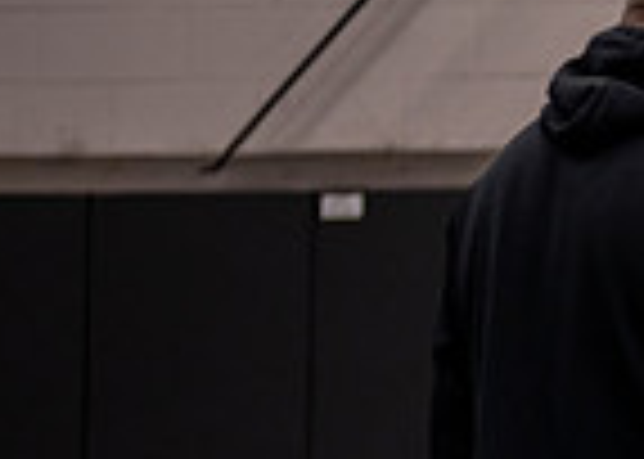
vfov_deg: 6.6
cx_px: 1162
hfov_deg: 9.0
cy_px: 716
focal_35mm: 213
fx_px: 3894
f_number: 1.2
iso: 1600
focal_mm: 50
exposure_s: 1/1000
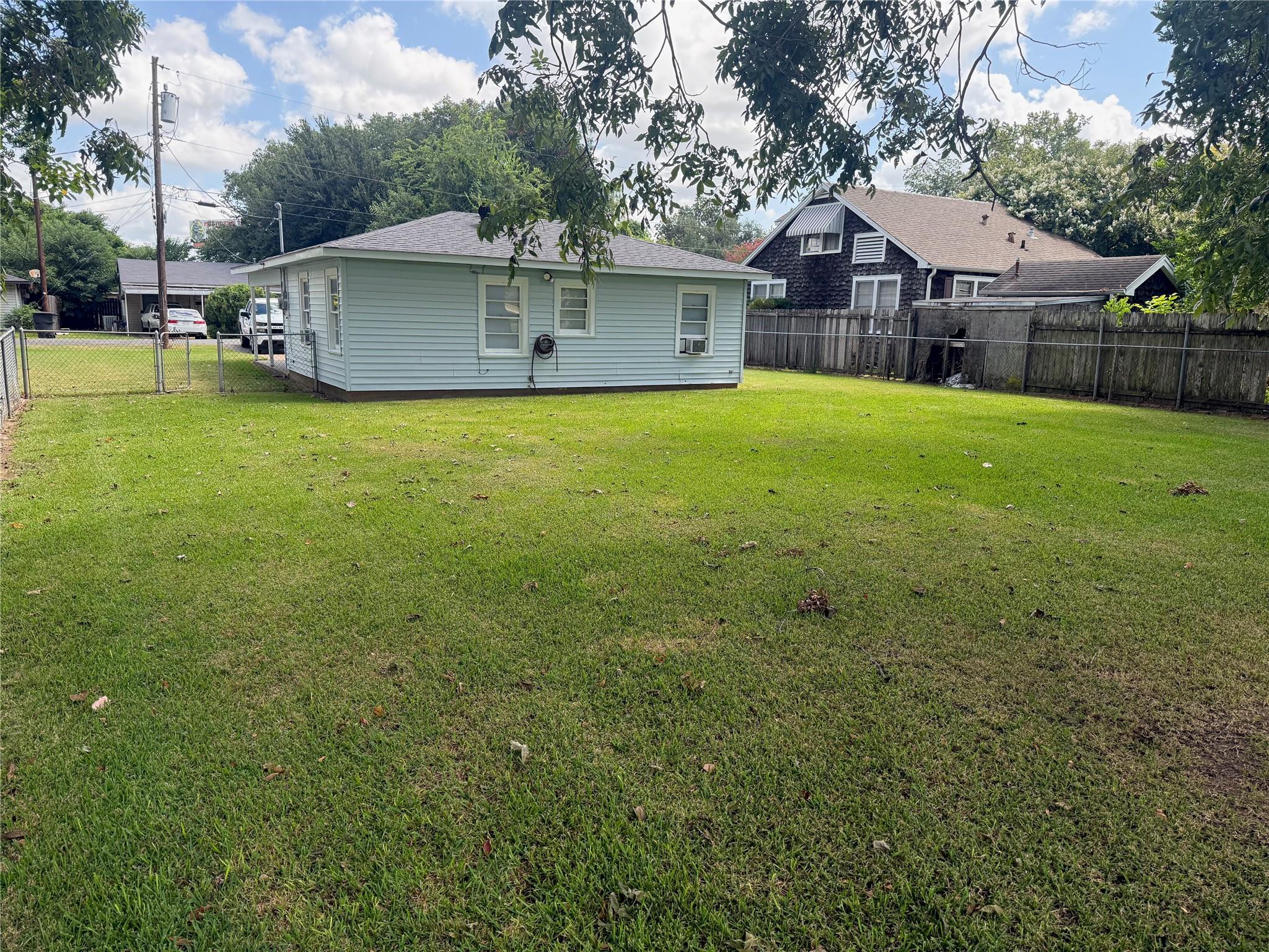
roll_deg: -1.0
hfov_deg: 71.6
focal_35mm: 24
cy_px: 476
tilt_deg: -10.3
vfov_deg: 56.8
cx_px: 634
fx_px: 880
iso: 100
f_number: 1.78
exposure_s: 1/1361
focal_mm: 6.76
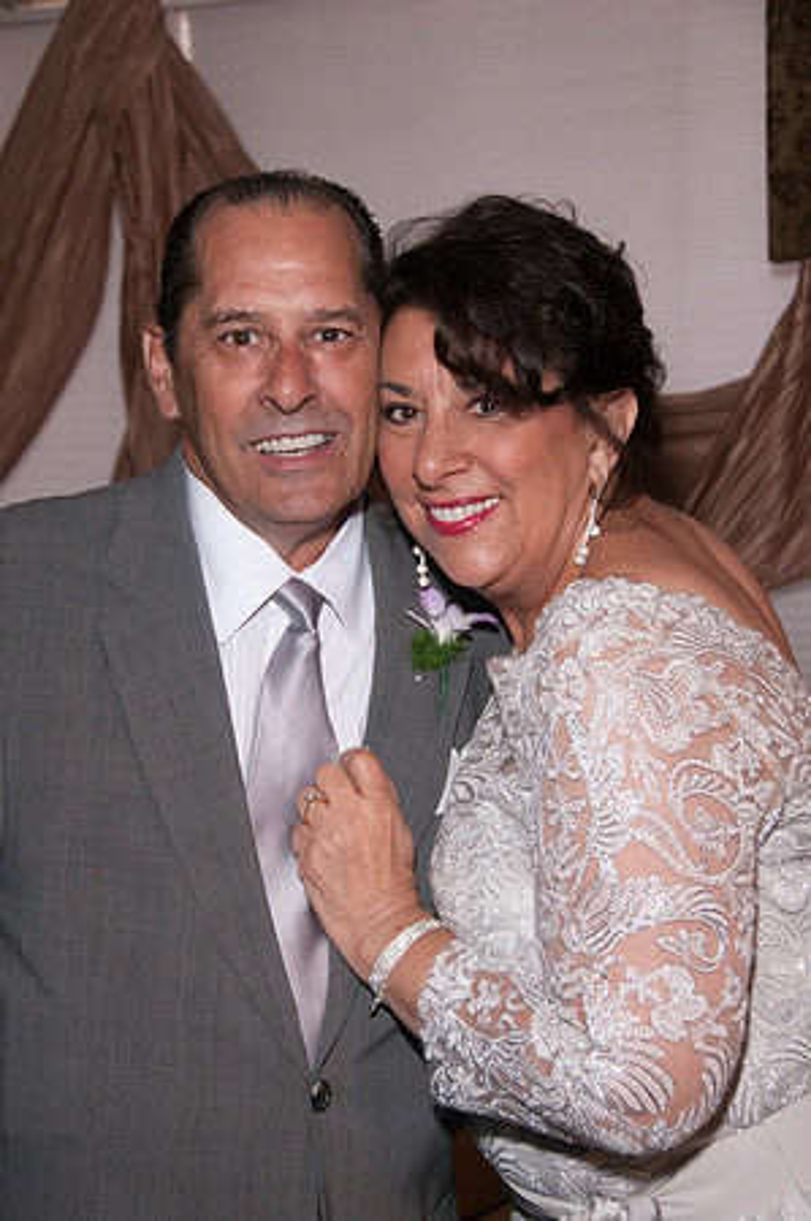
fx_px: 2540
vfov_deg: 27.0
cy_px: 610
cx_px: 406
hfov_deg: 18.1
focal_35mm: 75
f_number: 5.6
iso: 400
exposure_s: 1/60
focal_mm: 50
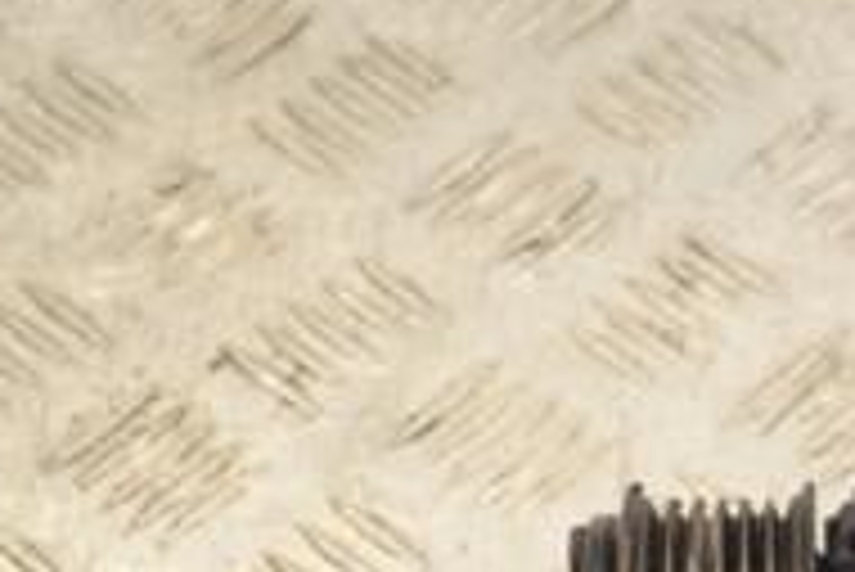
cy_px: 725
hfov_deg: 11.1
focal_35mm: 180
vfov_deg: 7.6
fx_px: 4278
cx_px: 1134
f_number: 5
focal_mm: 38
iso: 320
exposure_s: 1/60
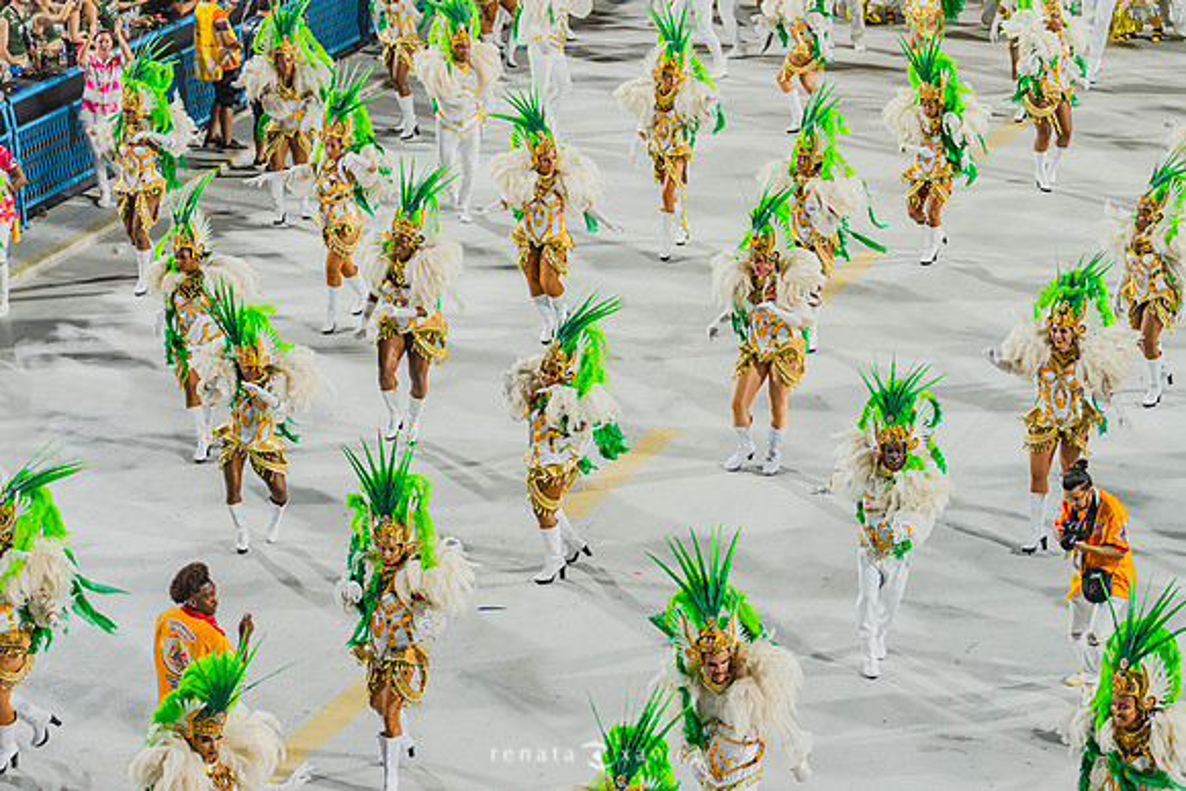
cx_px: 593
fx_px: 3690
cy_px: 396
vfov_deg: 12.2
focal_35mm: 112
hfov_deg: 18.3
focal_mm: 112
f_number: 5
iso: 1600
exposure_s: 1/320
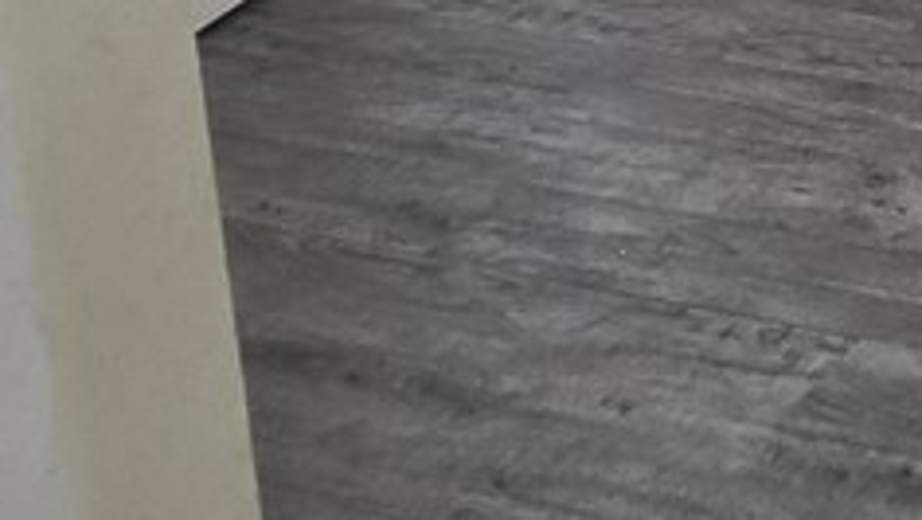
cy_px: -688
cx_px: 1719
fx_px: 2348
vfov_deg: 10.9
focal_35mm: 96
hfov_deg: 17.5
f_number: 1.9
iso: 32
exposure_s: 1/120
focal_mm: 2.2
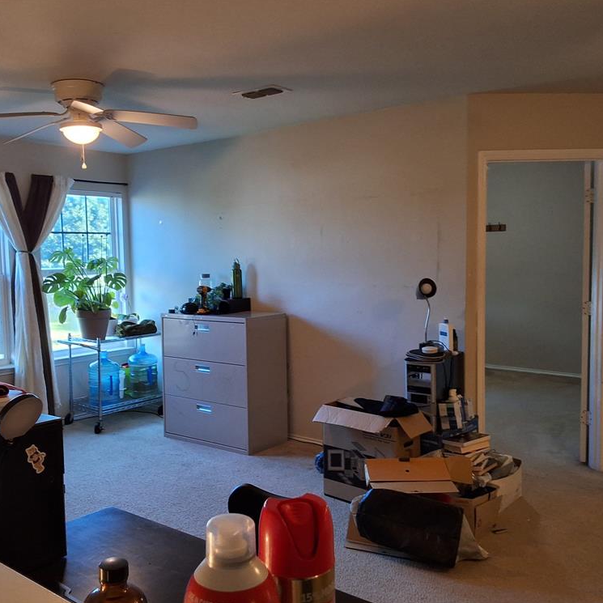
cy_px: 308
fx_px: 670
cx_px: 255
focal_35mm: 34
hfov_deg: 48.3
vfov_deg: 48.4
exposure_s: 1/30
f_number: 1.9
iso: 160
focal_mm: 2.91
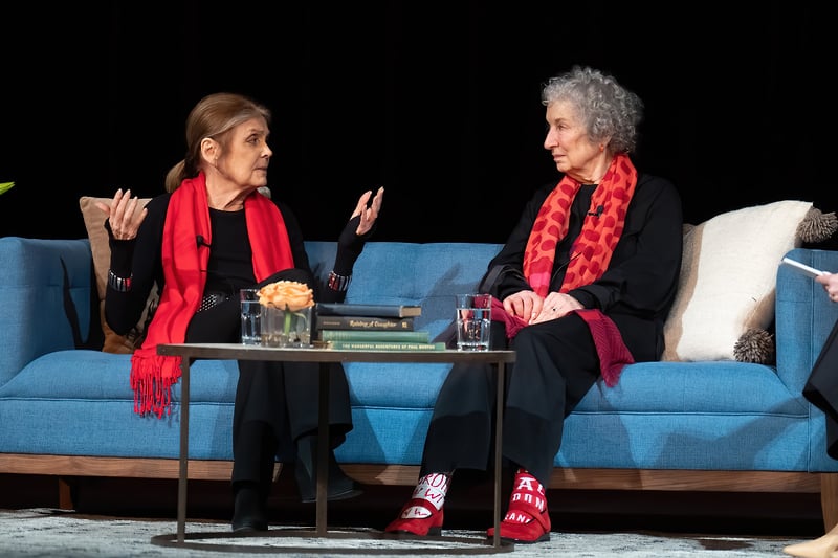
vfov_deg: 6.3
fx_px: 5096
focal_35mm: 219
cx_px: 419
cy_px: 279
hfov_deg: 9.4
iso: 5000
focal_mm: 146
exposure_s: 1/200
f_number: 4
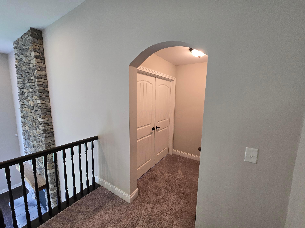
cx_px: 152
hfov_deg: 106.2
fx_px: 115
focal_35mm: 13
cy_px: 114
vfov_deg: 89.9
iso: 250
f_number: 2.2
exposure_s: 1/60
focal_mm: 2.2
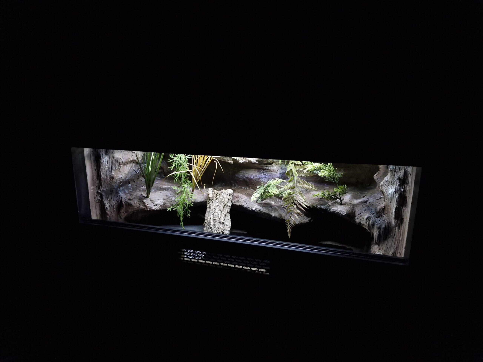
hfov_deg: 73.9
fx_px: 321
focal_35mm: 23
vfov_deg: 58.9
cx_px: 242
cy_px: 181
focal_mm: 5.54
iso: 64
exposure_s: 1/100
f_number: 1.8
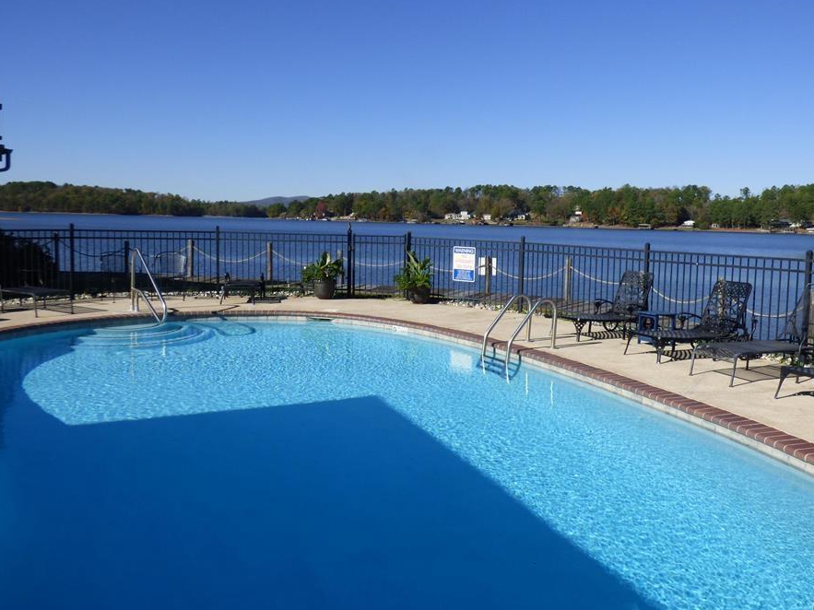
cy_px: 266
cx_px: 432
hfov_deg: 61.6
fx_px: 682
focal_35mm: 29
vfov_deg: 48.1
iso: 100
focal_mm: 4.42
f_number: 3
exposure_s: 1/2000
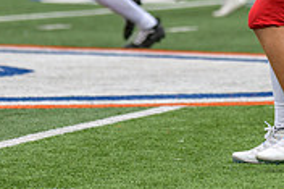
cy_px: -57
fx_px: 5462
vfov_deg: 2.0
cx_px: 202
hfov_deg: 3.0
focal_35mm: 693
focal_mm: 210
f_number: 3.5
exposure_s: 1/800
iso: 450
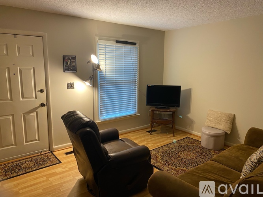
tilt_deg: -9.3
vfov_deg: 53.0
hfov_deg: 67.3
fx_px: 198
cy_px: 98
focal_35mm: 26
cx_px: 132
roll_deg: -1.1
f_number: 1.8
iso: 125
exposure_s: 1/60
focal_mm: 4.25
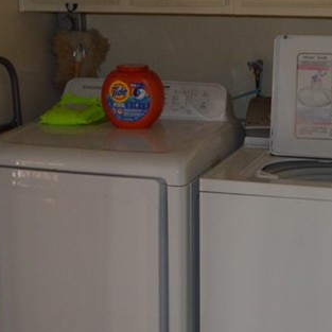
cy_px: 86
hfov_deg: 23.0
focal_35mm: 75
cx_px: 195
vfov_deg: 22.9
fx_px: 814
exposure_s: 1/60
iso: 800
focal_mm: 18
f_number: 3.5
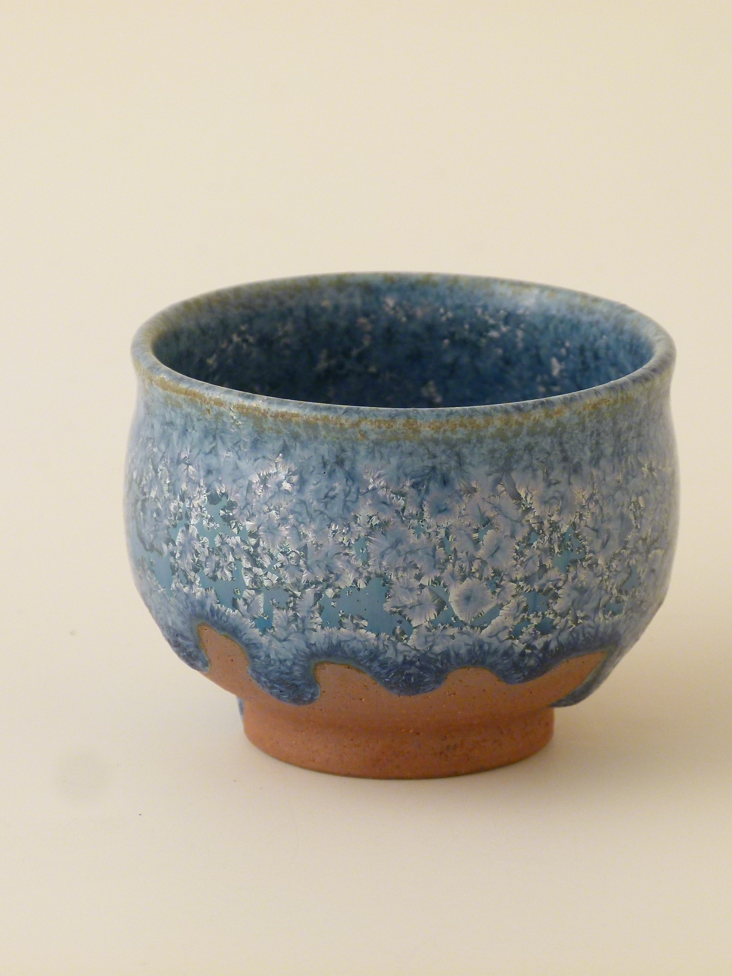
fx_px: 7868
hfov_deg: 5.3
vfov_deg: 7.1
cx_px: 412
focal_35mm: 279
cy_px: 488
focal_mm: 37.5
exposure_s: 1/40
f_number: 4
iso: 100
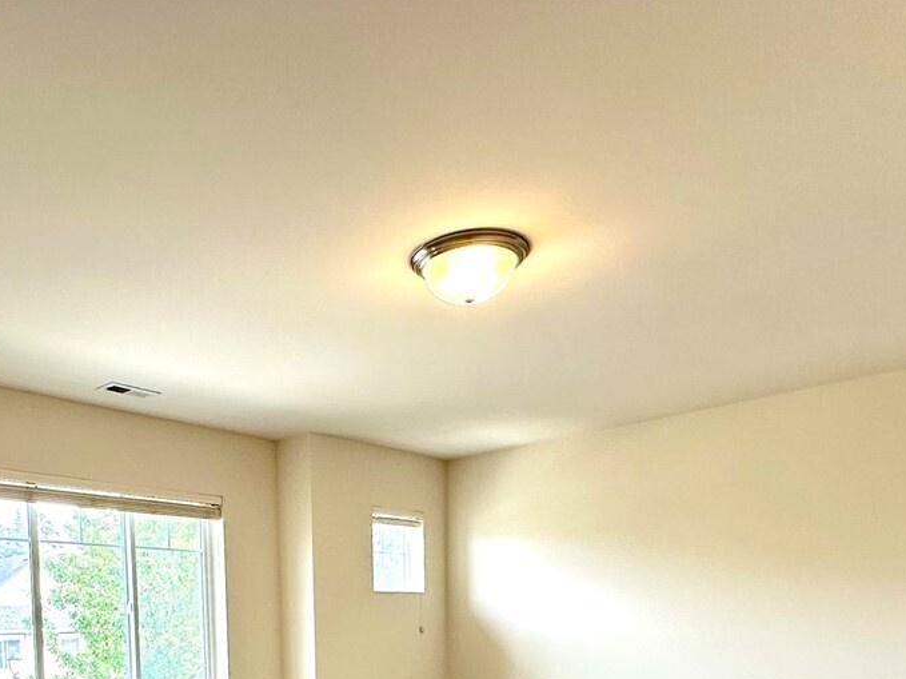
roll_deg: +1.6
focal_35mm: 33
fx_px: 864
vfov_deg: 37.5
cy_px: 706
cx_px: 263
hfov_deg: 53.6
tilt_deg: -4.4
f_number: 2.2
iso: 80
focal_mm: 2.22
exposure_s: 1/120
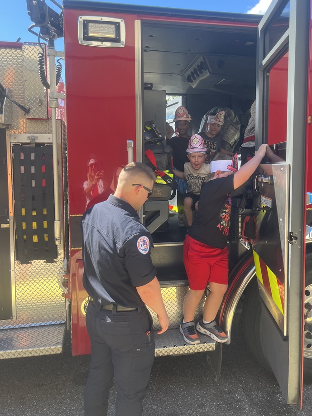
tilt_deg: -9.5
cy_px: 192
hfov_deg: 48.2
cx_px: 172
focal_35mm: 29
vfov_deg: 61.6
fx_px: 348
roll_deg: -0.4
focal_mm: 5.1
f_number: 1.6
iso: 50
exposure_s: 1/425
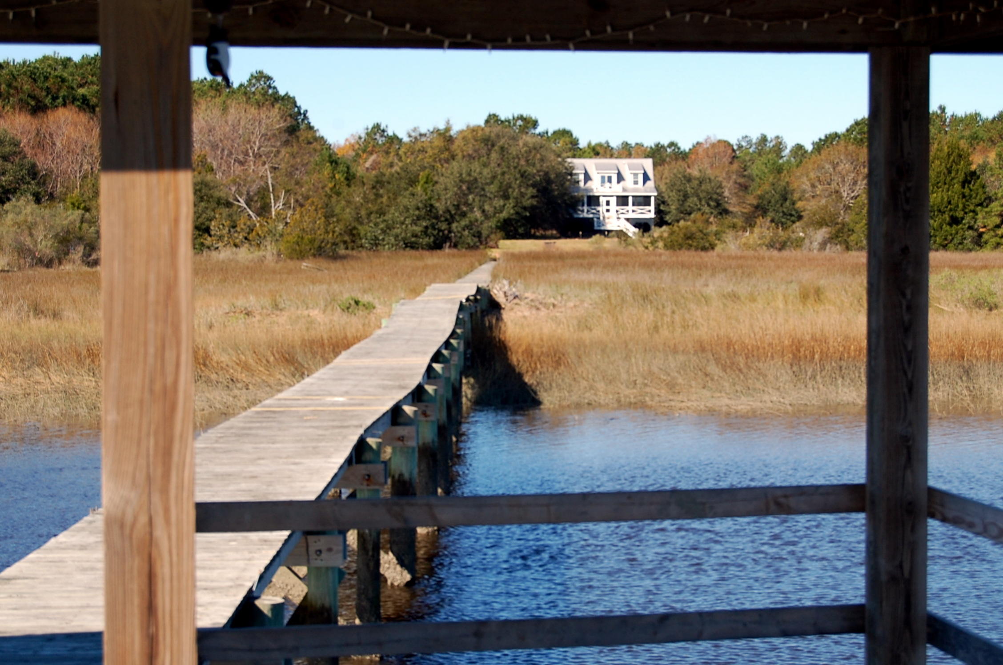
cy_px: 332
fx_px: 1919
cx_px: 502
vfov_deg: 19.7
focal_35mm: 69
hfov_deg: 29.3
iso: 200
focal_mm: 46
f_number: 10
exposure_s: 1/250
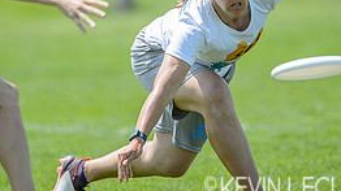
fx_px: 9000
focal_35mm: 996
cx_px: 147
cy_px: -29
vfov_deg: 1.2
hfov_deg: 2.2
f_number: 2.8
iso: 200
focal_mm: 400
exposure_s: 1/2500
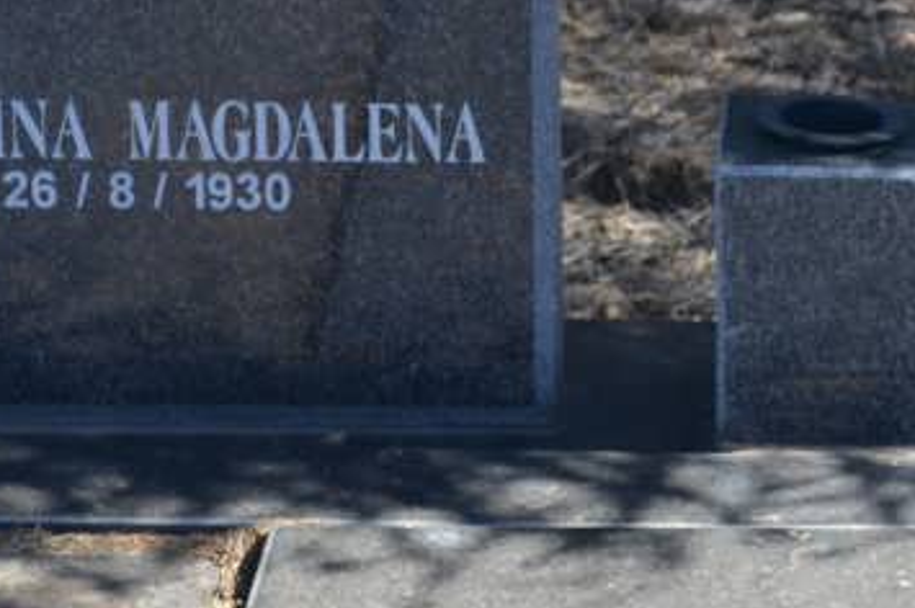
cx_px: 856
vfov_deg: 7.7
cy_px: -8
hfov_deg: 11.5
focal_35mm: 178
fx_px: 4512
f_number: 5.6
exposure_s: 1/125
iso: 250
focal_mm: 35
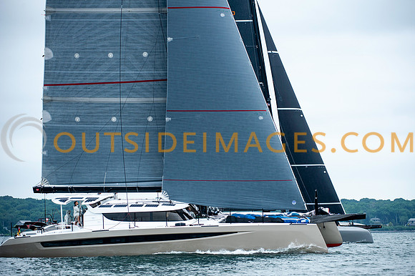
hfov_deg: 9.5
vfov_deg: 6.4
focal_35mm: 216
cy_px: 137
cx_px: 222
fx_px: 2489
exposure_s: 1/800
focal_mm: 200
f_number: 5
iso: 500
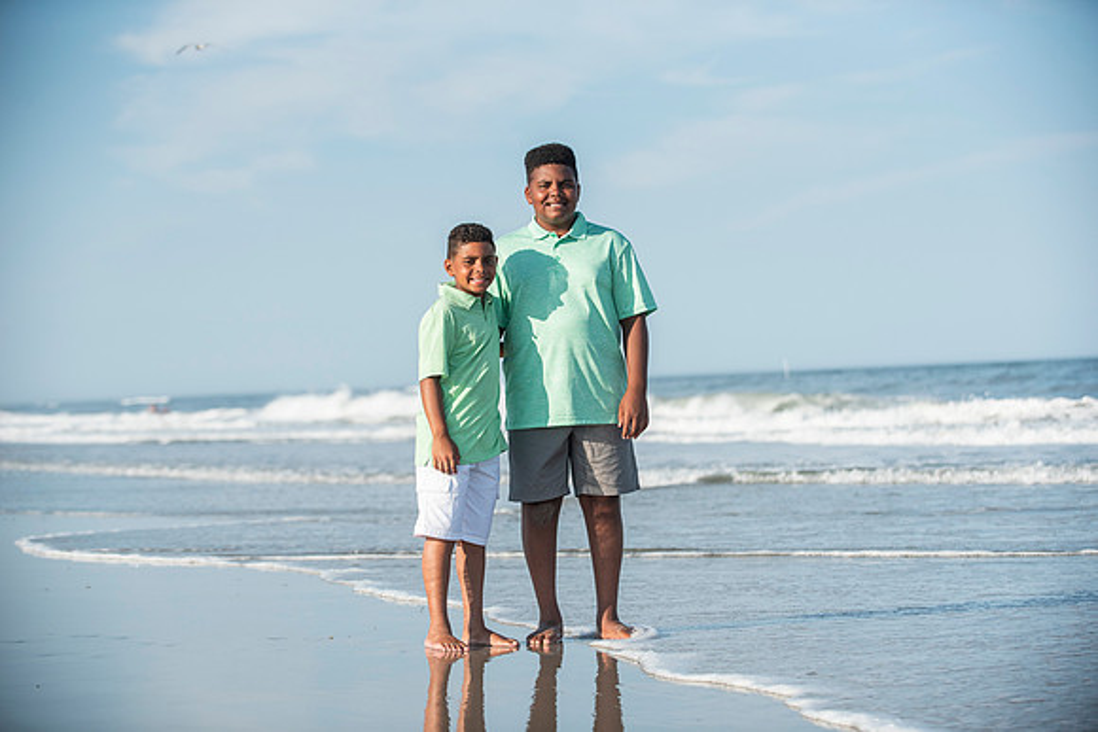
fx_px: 2746
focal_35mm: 90
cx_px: 549
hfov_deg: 22.6
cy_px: 366
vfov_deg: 15.2
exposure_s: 1/4000
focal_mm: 90
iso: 250
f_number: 3.5
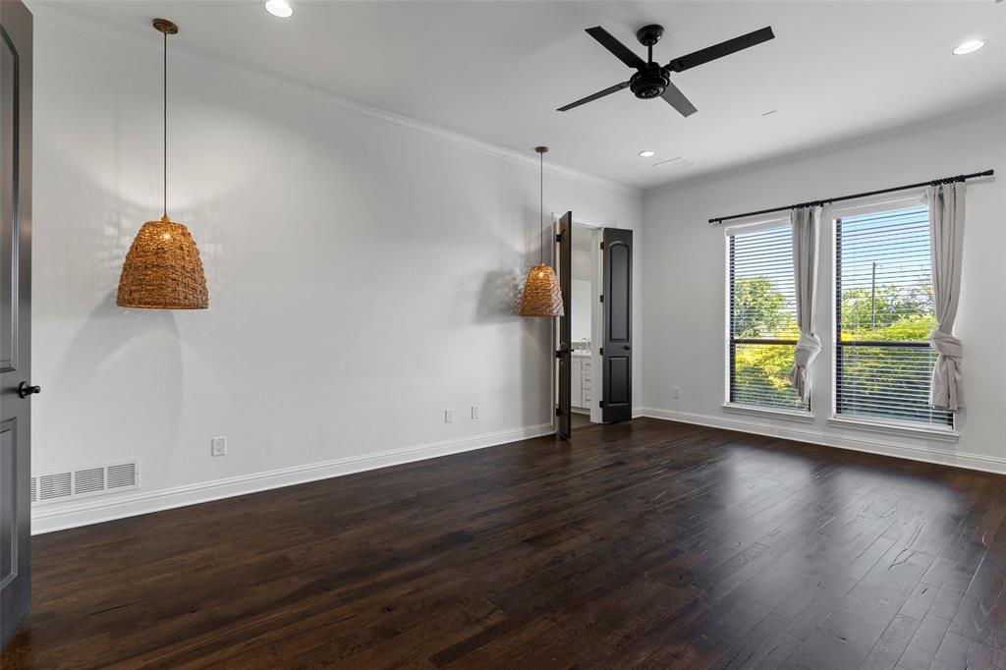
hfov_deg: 93.3
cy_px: 335
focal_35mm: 17
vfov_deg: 70.4
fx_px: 475
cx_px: 503
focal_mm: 17
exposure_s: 1/1.67
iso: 400
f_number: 10
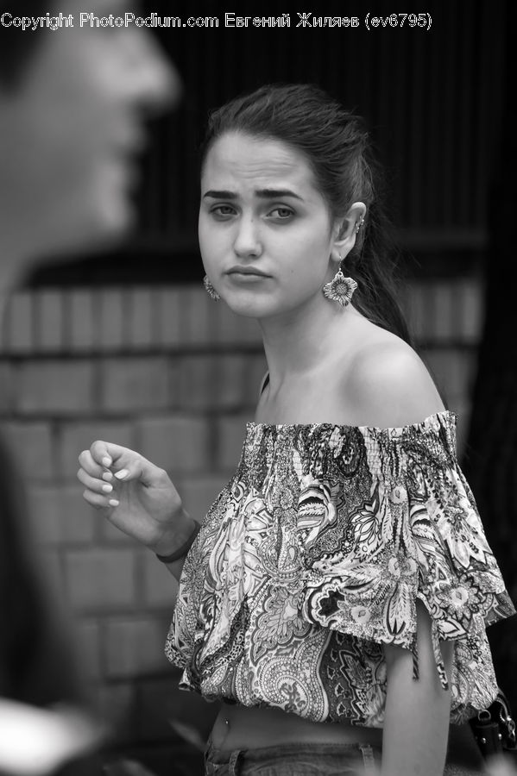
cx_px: 258
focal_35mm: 375
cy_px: 388
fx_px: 8087
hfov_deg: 3.7
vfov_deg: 5.5
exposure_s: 1/400
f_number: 6.3
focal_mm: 250
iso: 500
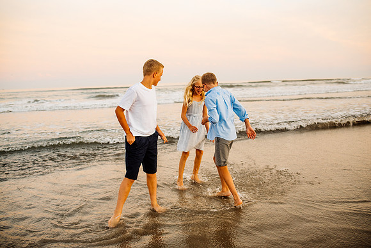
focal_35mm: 35
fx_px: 361
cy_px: 124
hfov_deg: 54.4
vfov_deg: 37.9
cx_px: 186
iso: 320
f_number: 2.8
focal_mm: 35
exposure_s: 1/320
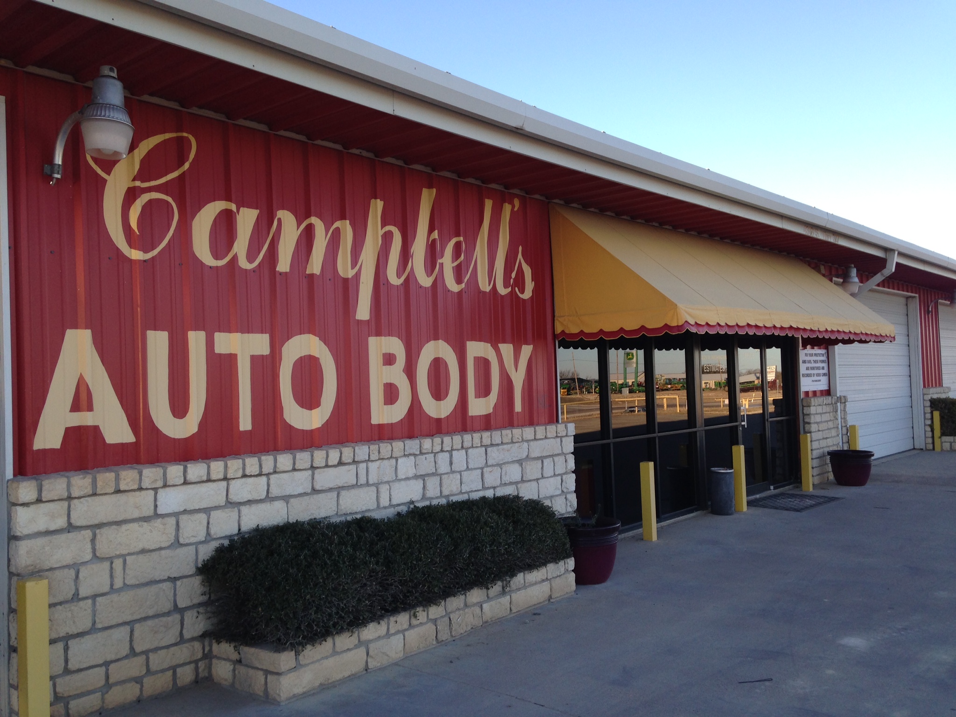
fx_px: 911
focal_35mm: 33
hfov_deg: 55.4
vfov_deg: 42.9
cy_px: 358
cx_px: 478
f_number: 2.4
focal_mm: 4.12
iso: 50
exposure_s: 1/332
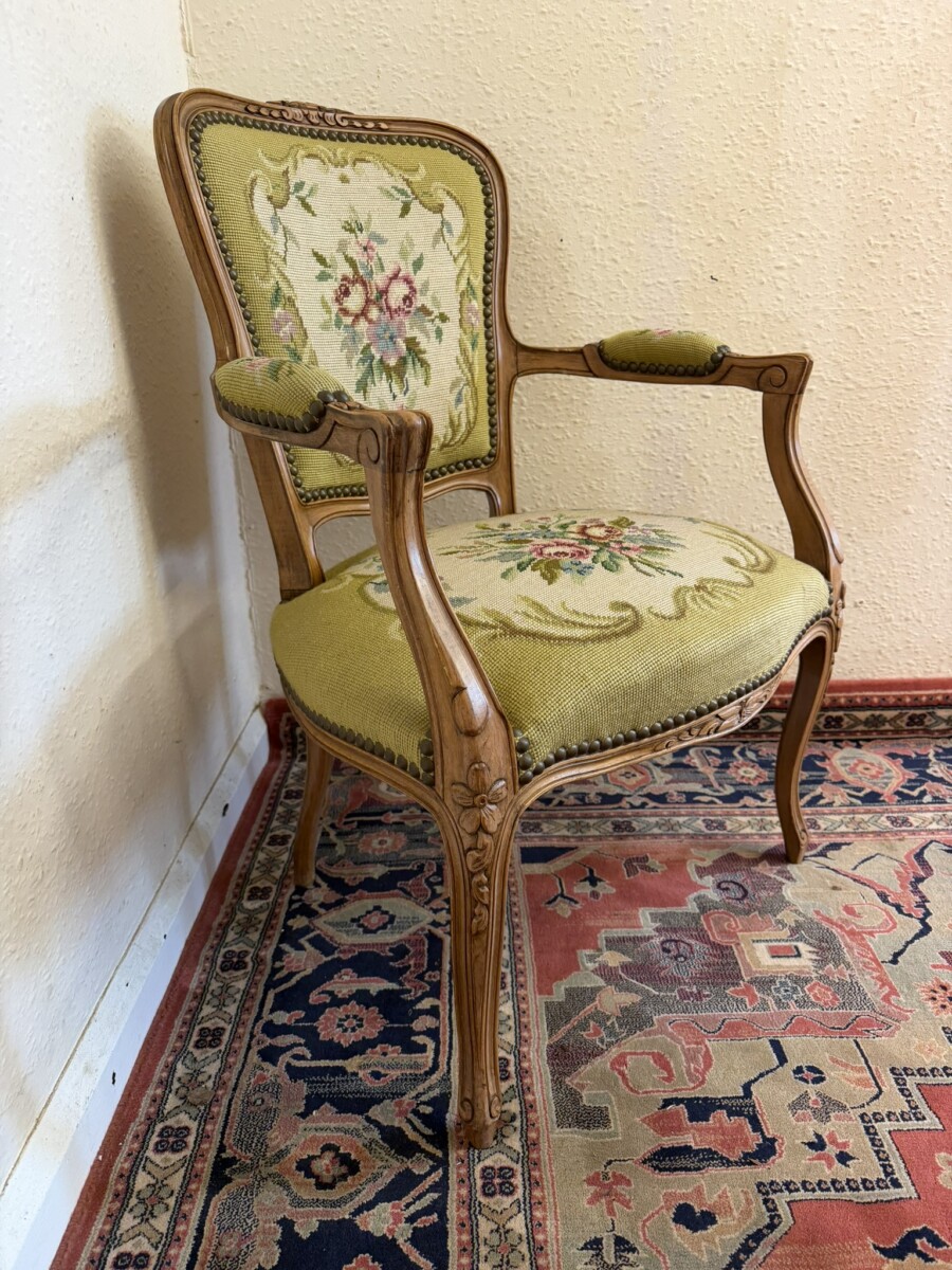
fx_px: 880
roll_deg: +1.6
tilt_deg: -21.7
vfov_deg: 71.6
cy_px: 635
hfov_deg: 56.8
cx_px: 476
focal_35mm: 24
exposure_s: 1/100
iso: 200
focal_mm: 6.76
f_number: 1.78
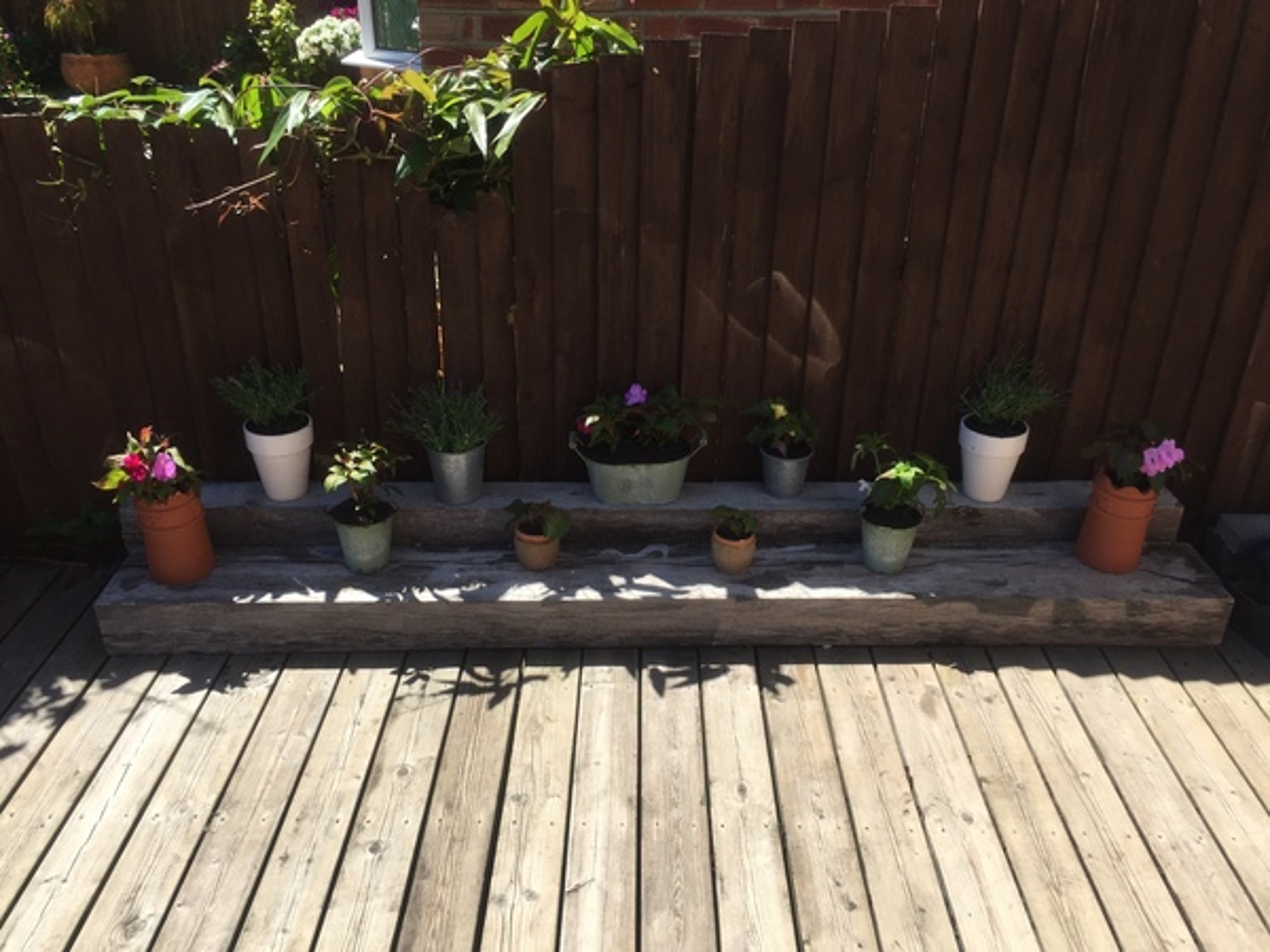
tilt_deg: -28.7
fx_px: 1064
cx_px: 635
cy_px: 476
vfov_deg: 48.2
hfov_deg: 61.7
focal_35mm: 29
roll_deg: -1.1
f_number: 2.2
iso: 32
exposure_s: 1/1582
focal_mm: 4.15
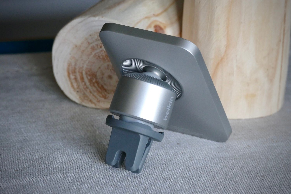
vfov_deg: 5.2
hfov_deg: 7.8
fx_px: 2134
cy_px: 97
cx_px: 146
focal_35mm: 264
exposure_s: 1/100
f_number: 5
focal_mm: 96.45
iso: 1250
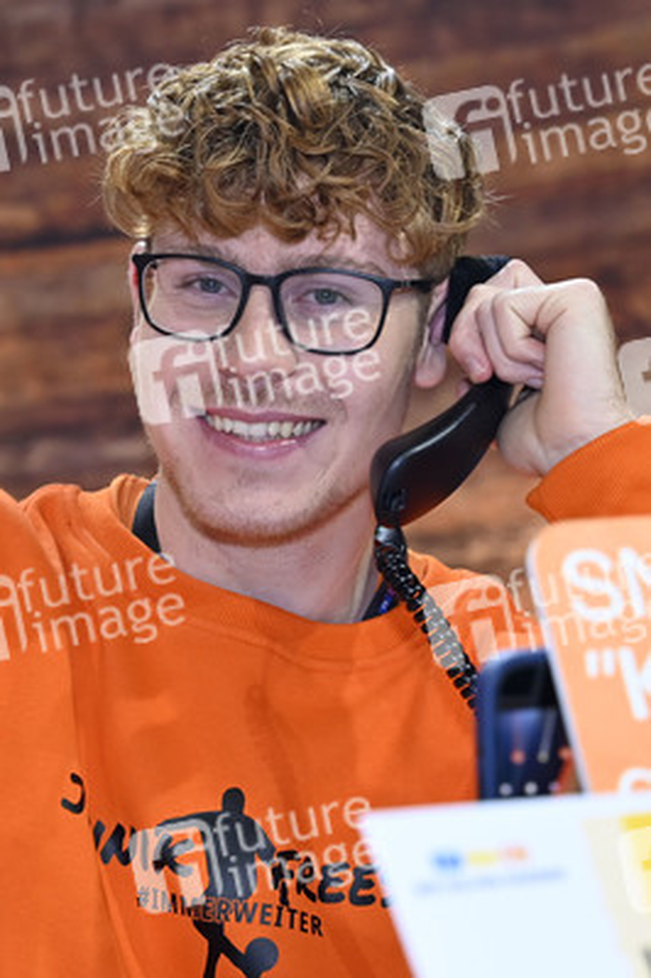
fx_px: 1358
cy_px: 489
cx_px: 326
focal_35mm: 50
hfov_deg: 26.9
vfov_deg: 39.6
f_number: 4
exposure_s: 1/200
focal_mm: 50
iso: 1000
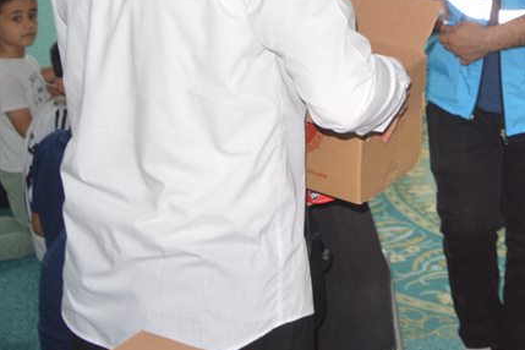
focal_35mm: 86
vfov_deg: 15.3
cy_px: -83
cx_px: 737
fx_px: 1254
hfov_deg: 20.9
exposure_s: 1/125
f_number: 4
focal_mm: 18
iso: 360
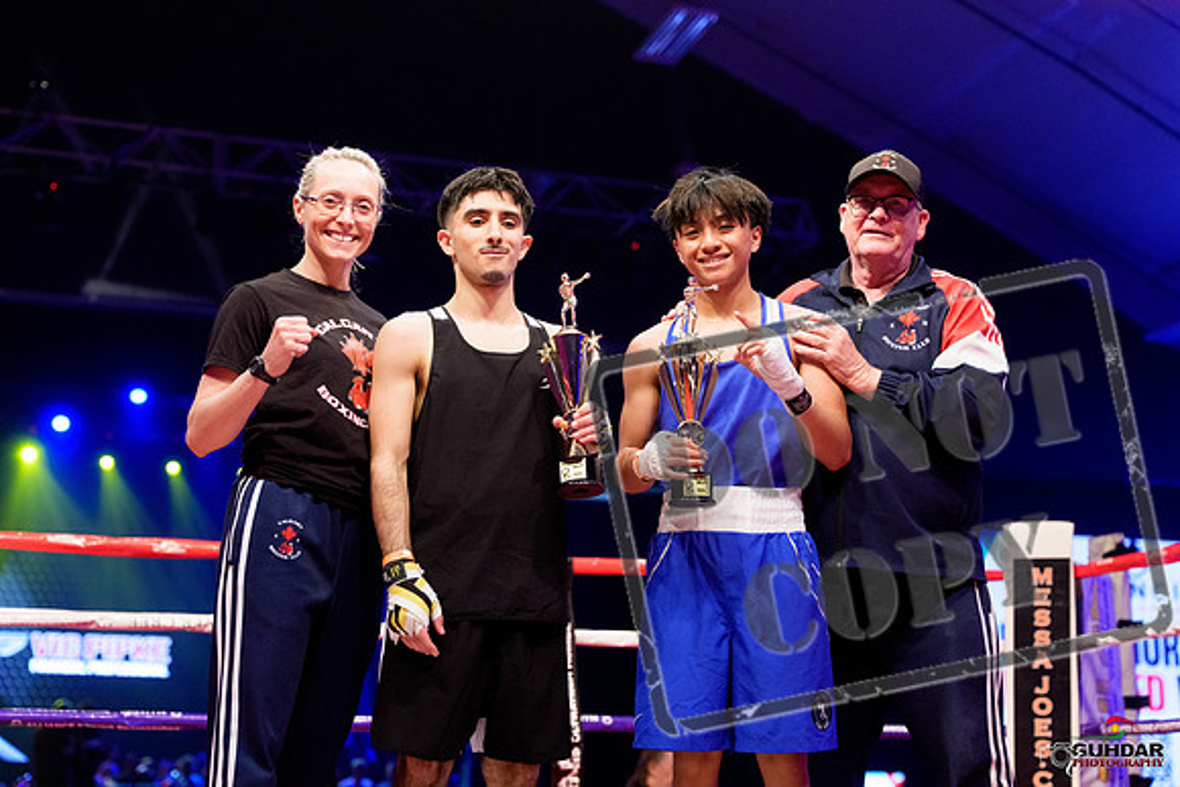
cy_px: 394
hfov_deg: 33.4
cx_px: 590
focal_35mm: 60
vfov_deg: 22.6
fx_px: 1967
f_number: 2.8
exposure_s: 1/400
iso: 4000
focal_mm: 60
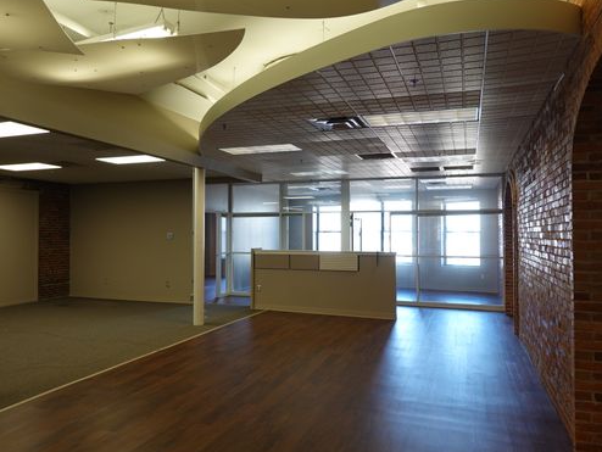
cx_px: 288
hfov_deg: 63.4
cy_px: 218
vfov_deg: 49.8
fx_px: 487
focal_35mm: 28
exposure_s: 1/40
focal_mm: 9
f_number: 2.8
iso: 125
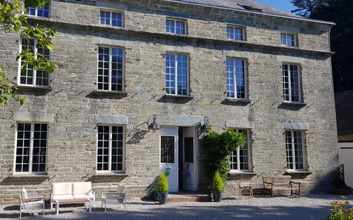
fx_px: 317
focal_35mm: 33
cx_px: 144
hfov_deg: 57.8
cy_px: 118
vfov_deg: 38.3
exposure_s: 1/1720
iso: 40
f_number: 1.7
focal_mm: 4.2
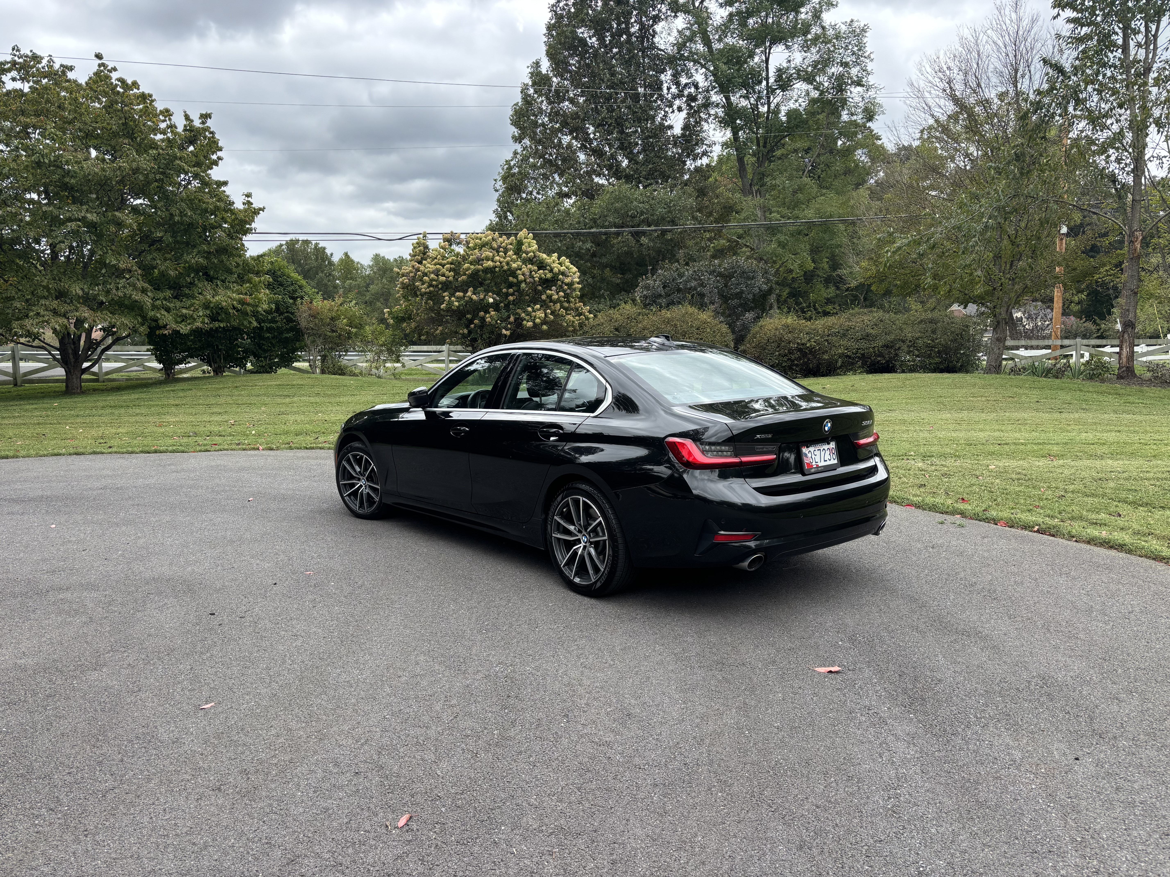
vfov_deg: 53.1
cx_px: 585
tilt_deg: -7.4
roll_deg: +1.5
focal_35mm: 26
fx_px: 879
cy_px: 438
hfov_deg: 67.3
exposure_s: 1/670
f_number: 1.6
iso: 50
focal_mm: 5.96
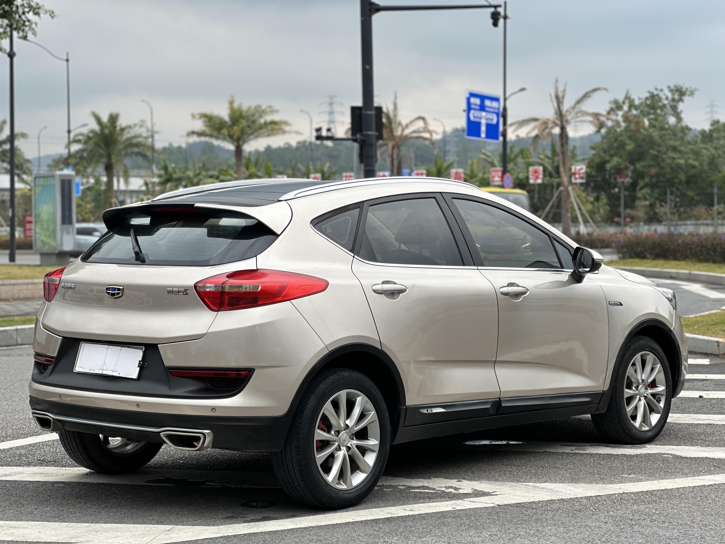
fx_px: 1613
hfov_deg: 25.3
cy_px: 272
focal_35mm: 77
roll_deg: +0.9
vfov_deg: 19.1
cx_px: 362
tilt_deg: -0.5
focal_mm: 9
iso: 25
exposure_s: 1/121
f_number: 2.8
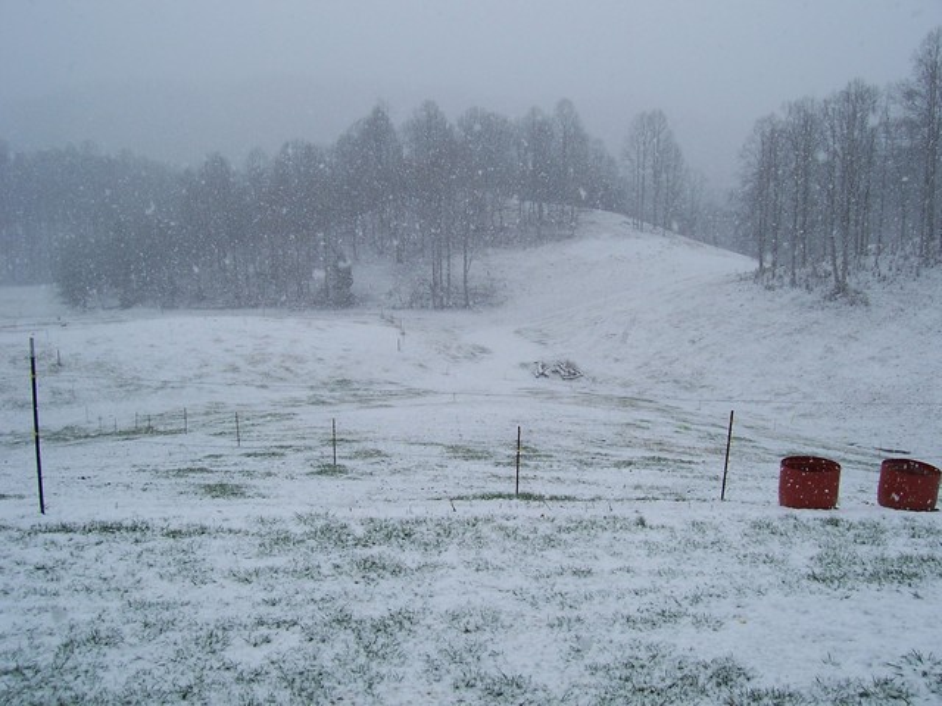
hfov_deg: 54.0
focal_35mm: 34
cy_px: 353
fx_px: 925
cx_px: 471
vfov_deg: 41.8
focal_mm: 5.6
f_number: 5.6
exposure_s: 1/250
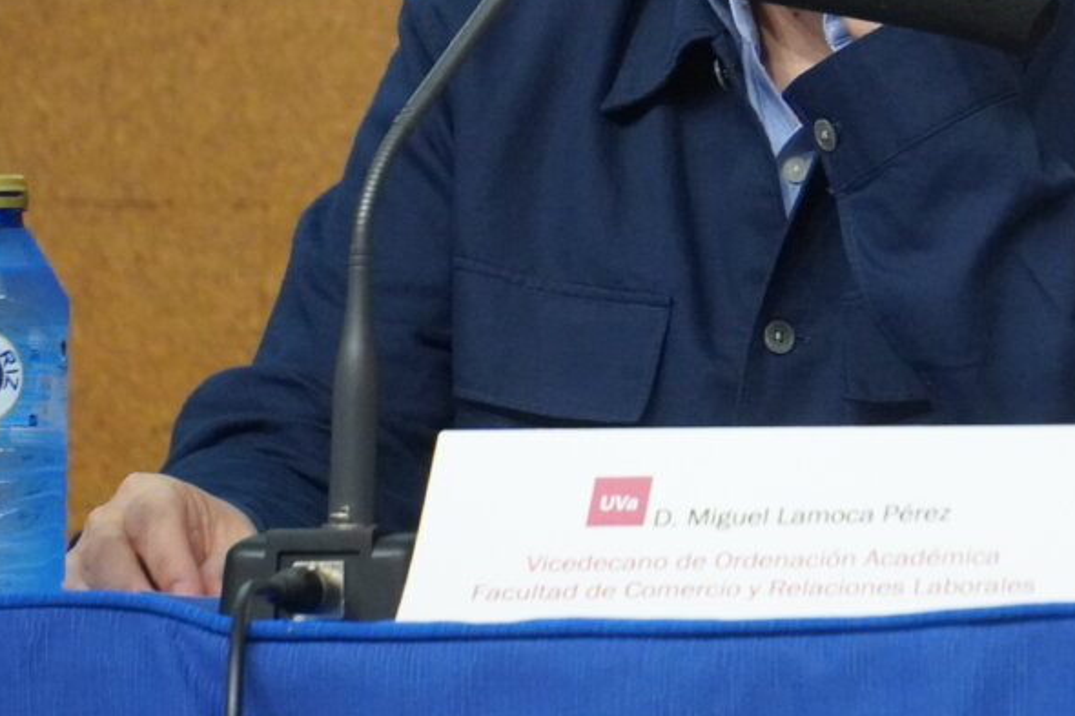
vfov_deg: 2.5
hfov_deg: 3.8
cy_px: 25
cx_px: 840
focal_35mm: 547
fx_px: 16328
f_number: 6.3
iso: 6400
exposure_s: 1/250
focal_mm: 168
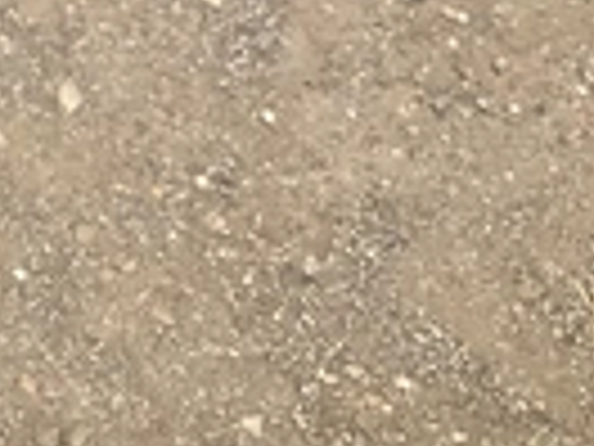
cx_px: -225
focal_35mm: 88
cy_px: -176
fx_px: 1510
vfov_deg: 15.7
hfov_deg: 20.0
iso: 25
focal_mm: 3
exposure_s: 1/1490
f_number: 1.8
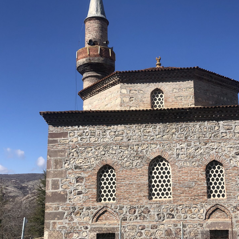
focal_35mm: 44
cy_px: 132
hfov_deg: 38.0
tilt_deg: +11.4
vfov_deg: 38.3
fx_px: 344
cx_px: 153
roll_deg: +1.0
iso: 20
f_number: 1.8
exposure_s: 1/2525
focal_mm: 3.99
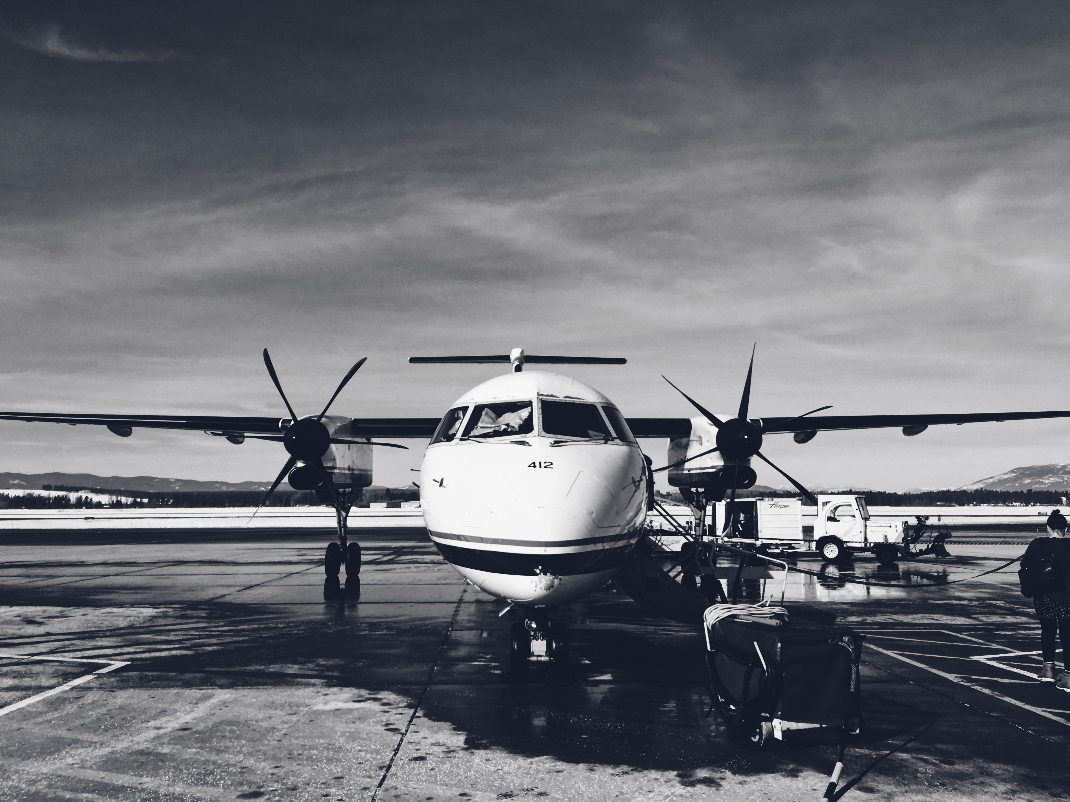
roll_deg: +0.1
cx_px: 535
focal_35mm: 29
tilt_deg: +7.3
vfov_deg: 48.2
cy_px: 401
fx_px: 896
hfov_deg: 61.7
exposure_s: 1/2959
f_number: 2.2
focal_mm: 4.15
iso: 25
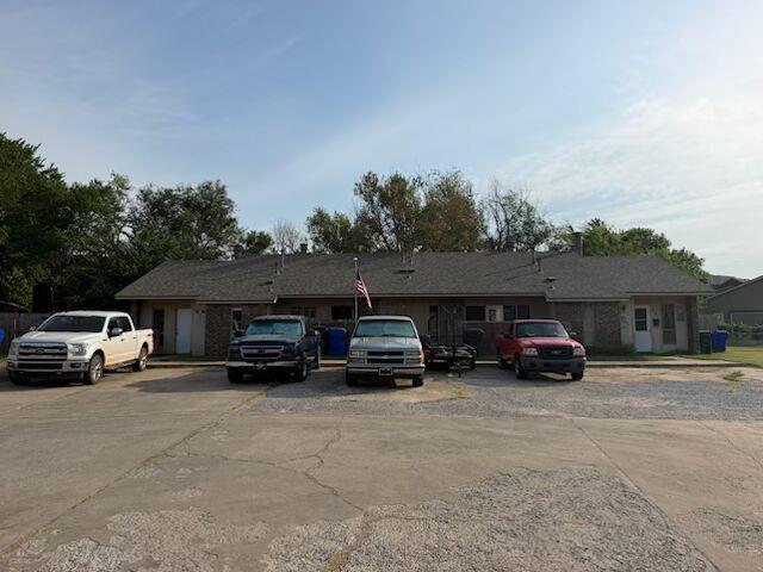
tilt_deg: +5.1
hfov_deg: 71.6
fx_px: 529
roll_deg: +0.6
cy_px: 286
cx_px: 382
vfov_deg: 56.8
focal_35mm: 24
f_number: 1.78
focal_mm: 6.76
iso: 80
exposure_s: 1/7353
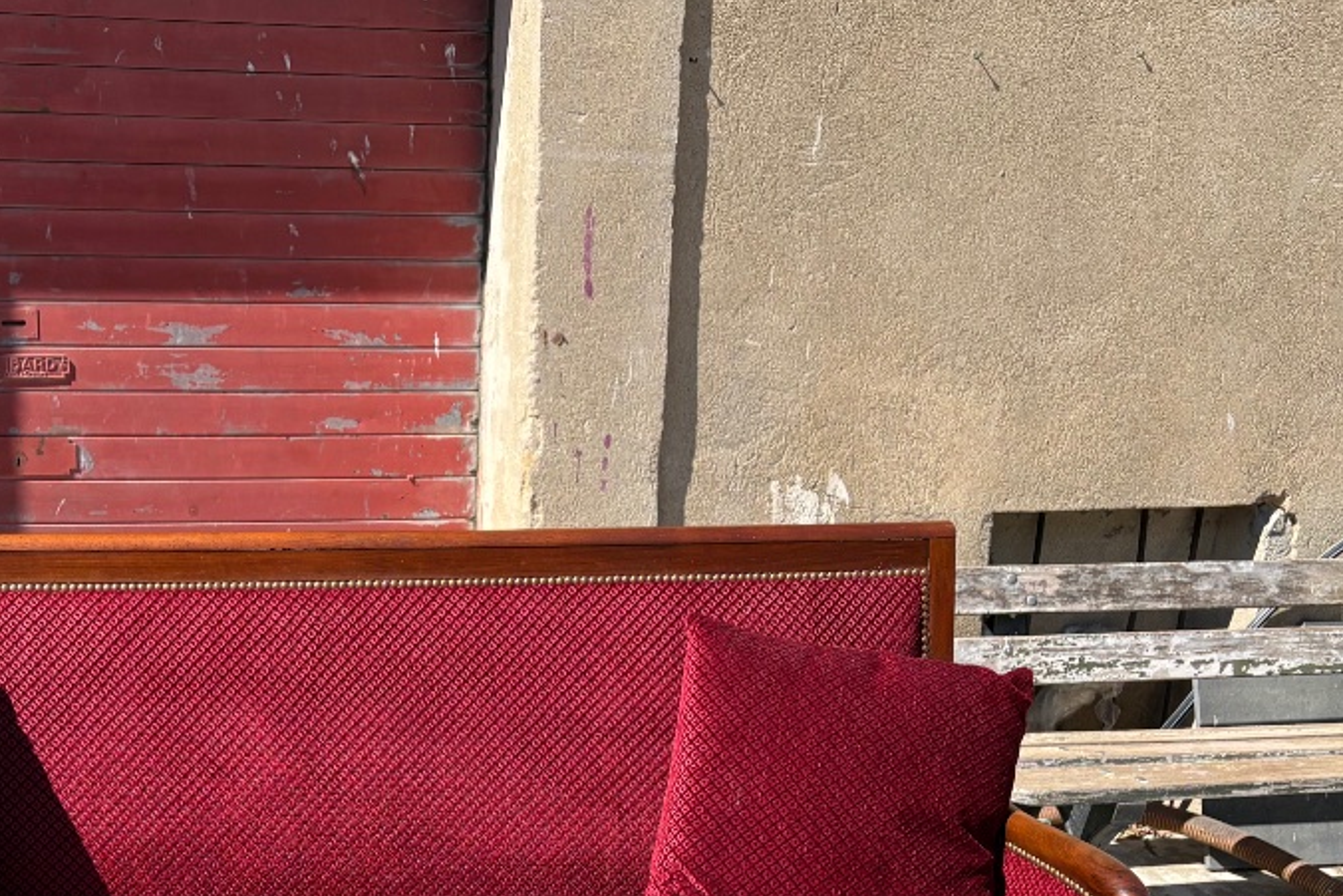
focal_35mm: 48
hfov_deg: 39.7
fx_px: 1791
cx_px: 290
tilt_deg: -14.6
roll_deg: +0.4
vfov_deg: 26.7
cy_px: 878
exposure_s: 1/1751
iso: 50
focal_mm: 5.96
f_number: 1.6
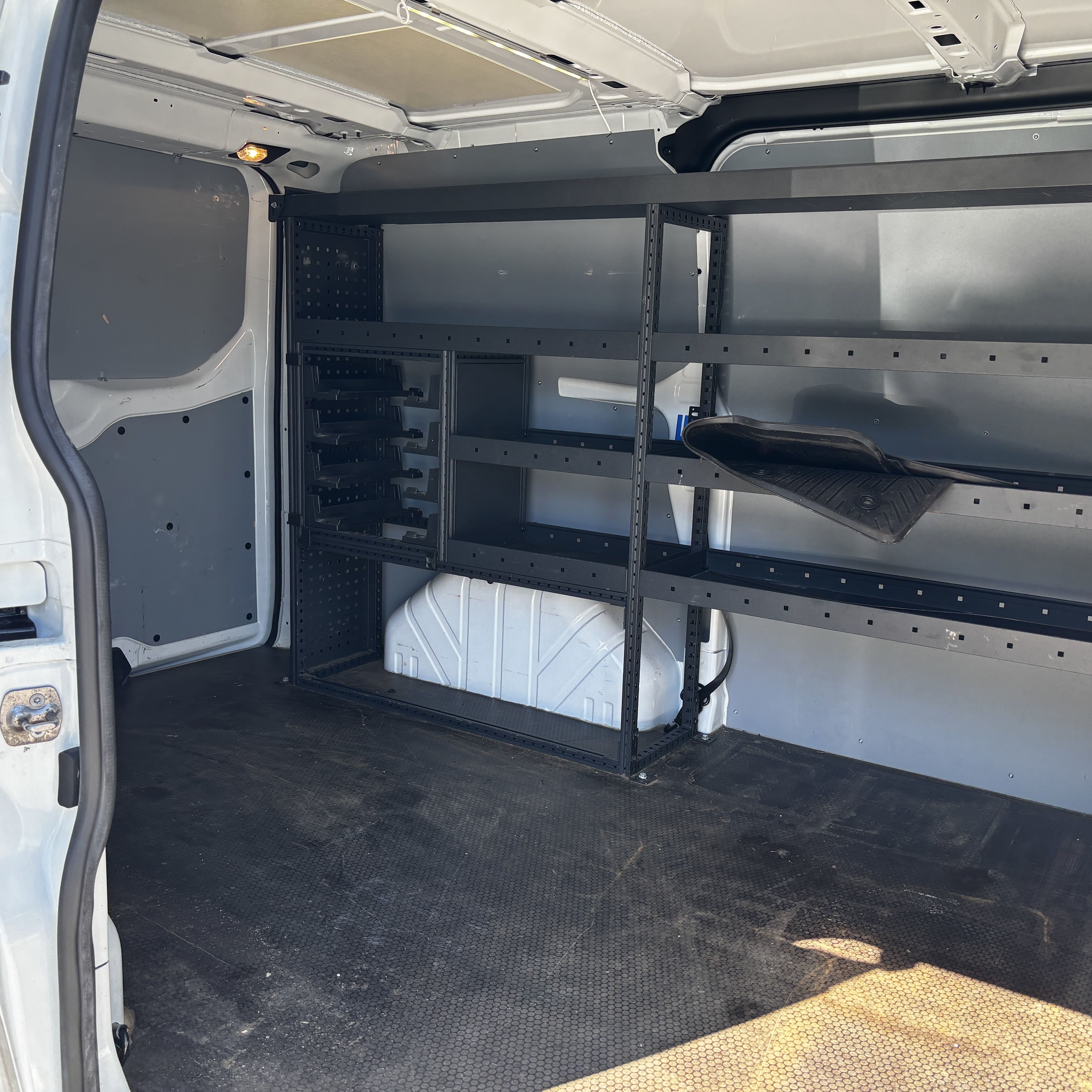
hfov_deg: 52.5
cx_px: 551
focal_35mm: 31
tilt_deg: -7.5
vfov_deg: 52.5
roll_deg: +0.7
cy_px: 551
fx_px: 1106
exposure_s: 1/172
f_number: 1.6
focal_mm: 5.96
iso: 50
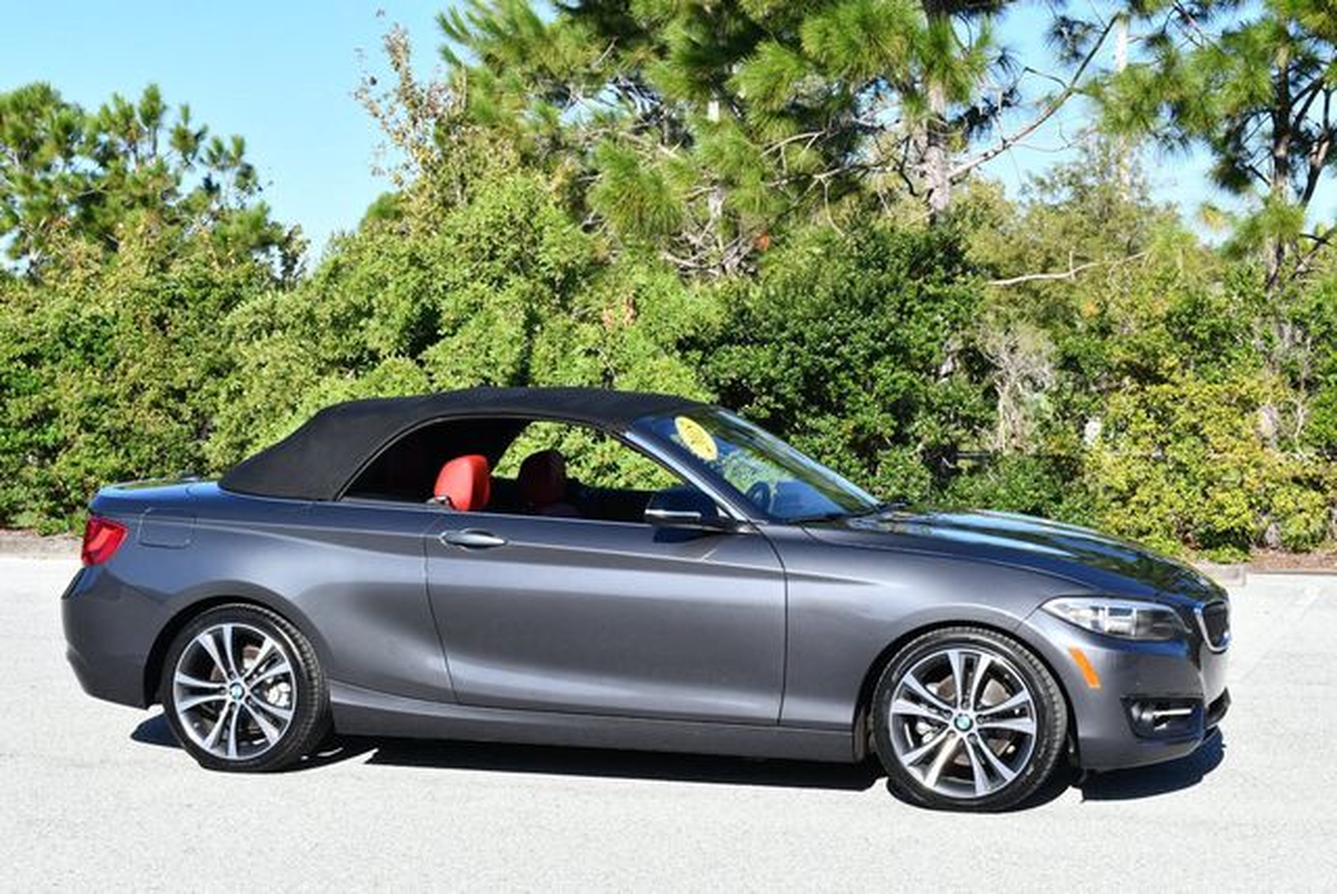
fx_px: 2602
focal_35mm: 70
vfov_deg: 19.5
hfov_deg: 28.8
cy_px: 447
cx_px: 668
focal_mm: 35
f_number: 8
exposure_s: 1/250
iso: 180
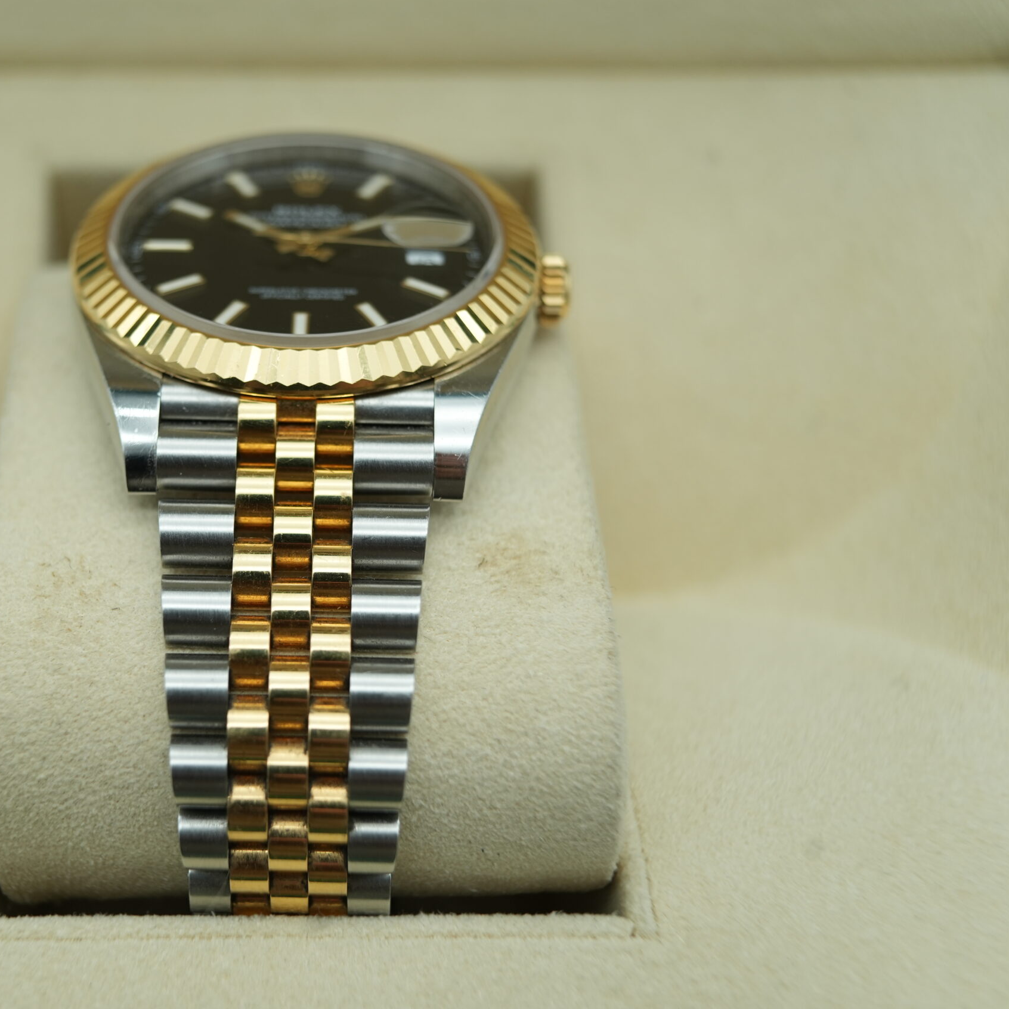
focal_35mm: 45
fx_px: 1484
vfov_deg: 37.6
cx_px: 290
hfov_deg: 36.9
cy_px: 507
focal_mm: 35
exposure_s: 1/250
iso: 400
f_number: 5
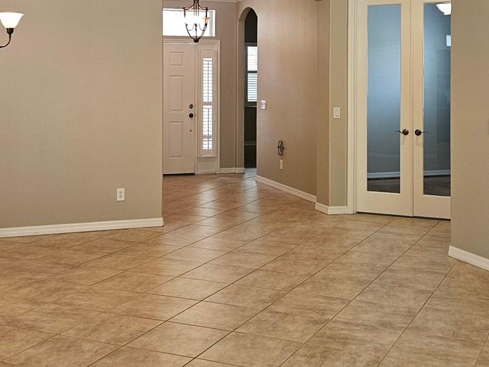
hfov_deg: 36.1
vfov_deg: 26.9
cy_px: 64
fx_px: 749
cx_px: 258
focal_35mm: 53
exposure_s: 1/120
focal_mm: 5.4
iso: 125
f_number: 1.8
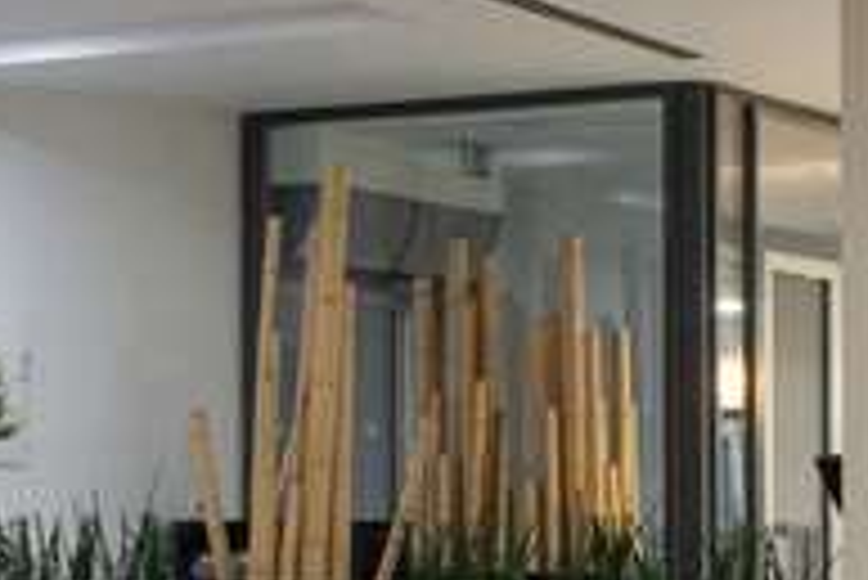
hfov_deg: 15.1
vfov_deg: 10.4
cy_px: 472
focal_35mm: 132
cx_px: -108
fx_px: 3185
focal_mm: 11
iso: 100
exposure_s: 5
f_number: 11
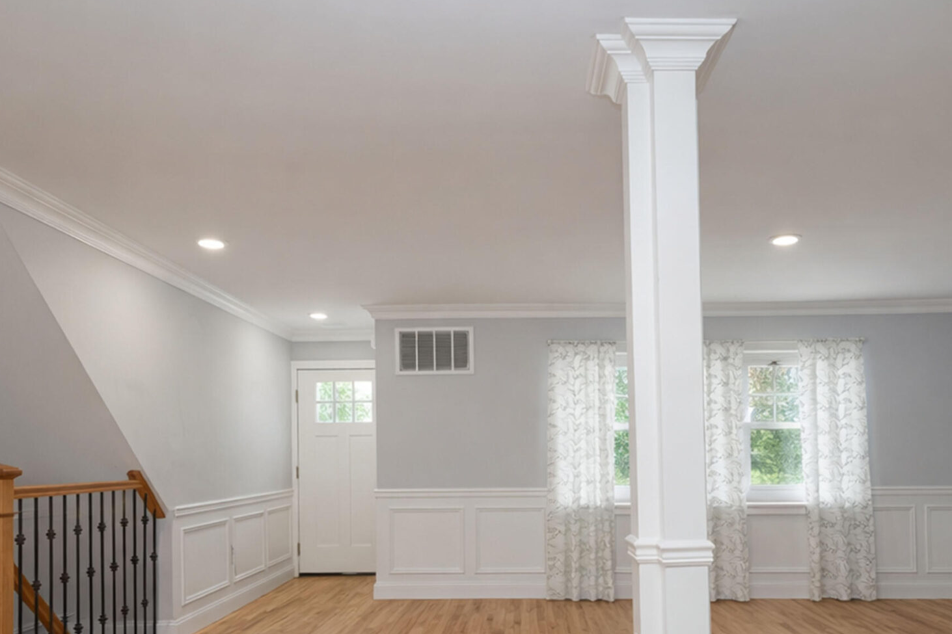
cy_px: 426
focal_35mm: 28
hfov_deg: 65.2
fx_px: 740
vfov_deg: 45.6
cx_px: 537
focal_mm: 16
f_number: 4
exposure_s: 1/30
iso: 64
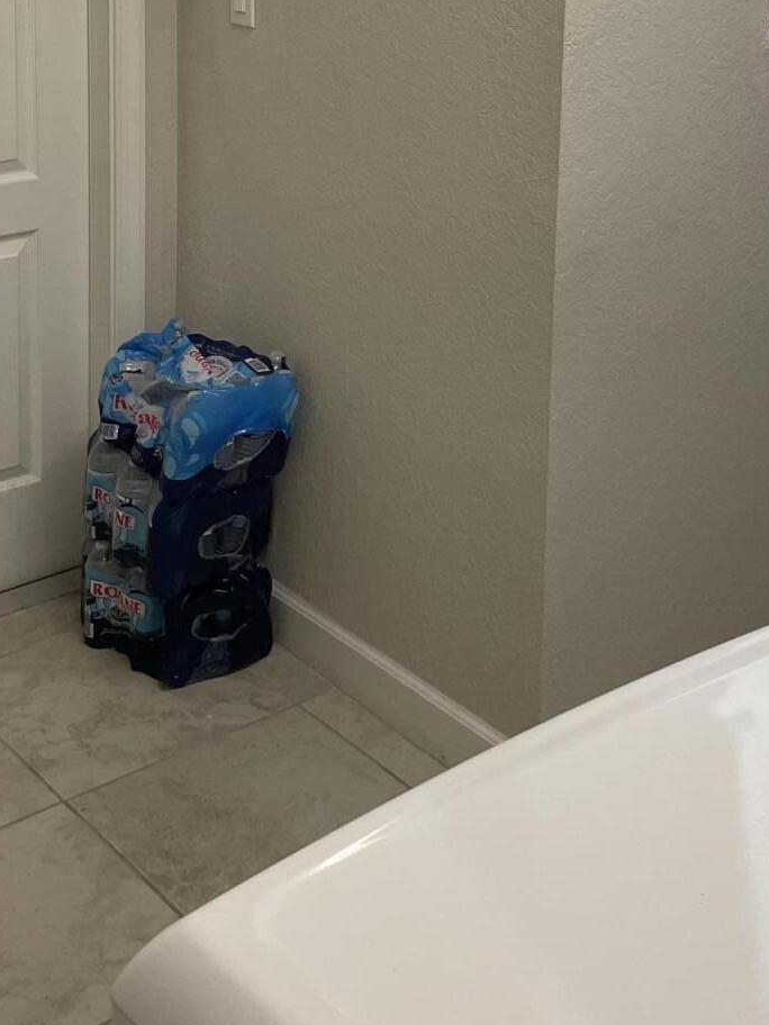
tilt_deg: -7.4
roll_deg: -0.9
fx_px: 1688
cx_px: 383
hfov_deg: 25.7
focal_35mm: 57
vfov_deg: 31.6
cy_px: 39
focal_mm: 4.2
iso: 125
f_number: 1.6
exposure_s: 1/120
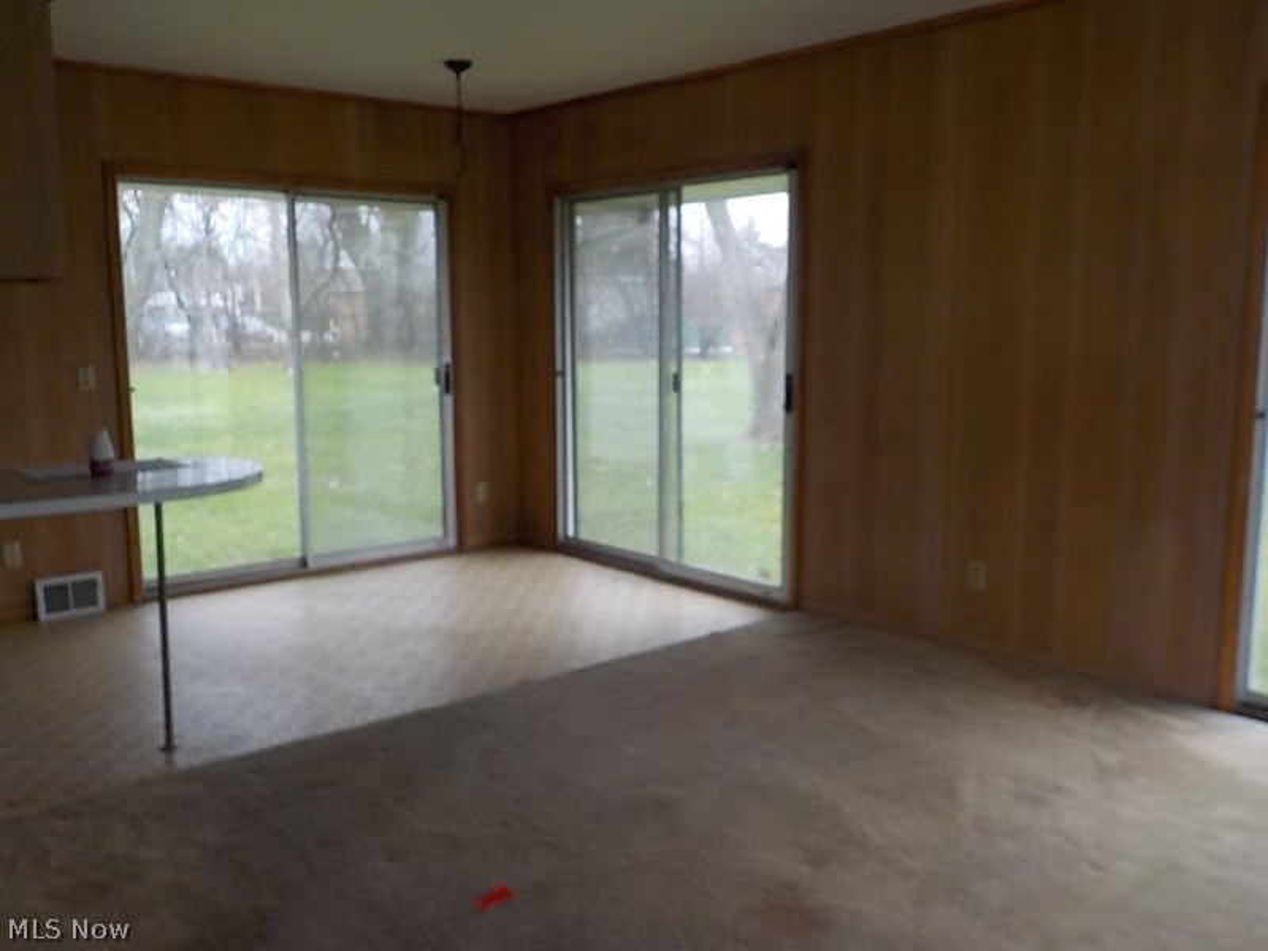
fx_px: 1099
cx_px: 634
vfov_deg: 46.8
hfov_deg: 60.0
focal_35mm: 30
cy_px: 476
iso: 125
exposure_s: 1/160
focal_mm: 4.1
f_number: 3.3
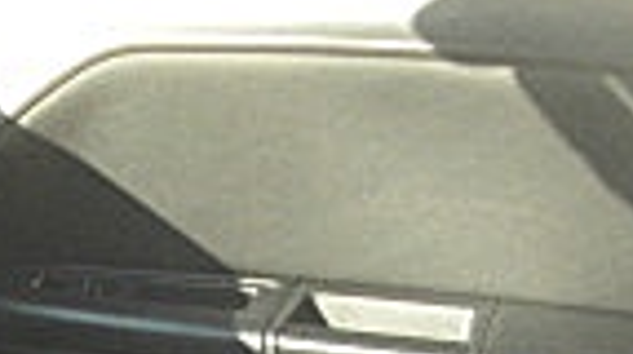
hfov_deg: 12.2
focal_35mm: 176
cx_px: 80
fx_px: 2950
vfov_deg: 6.5
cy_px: 836
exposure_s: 1/80
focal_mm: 6.3
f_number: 2.8
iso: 200
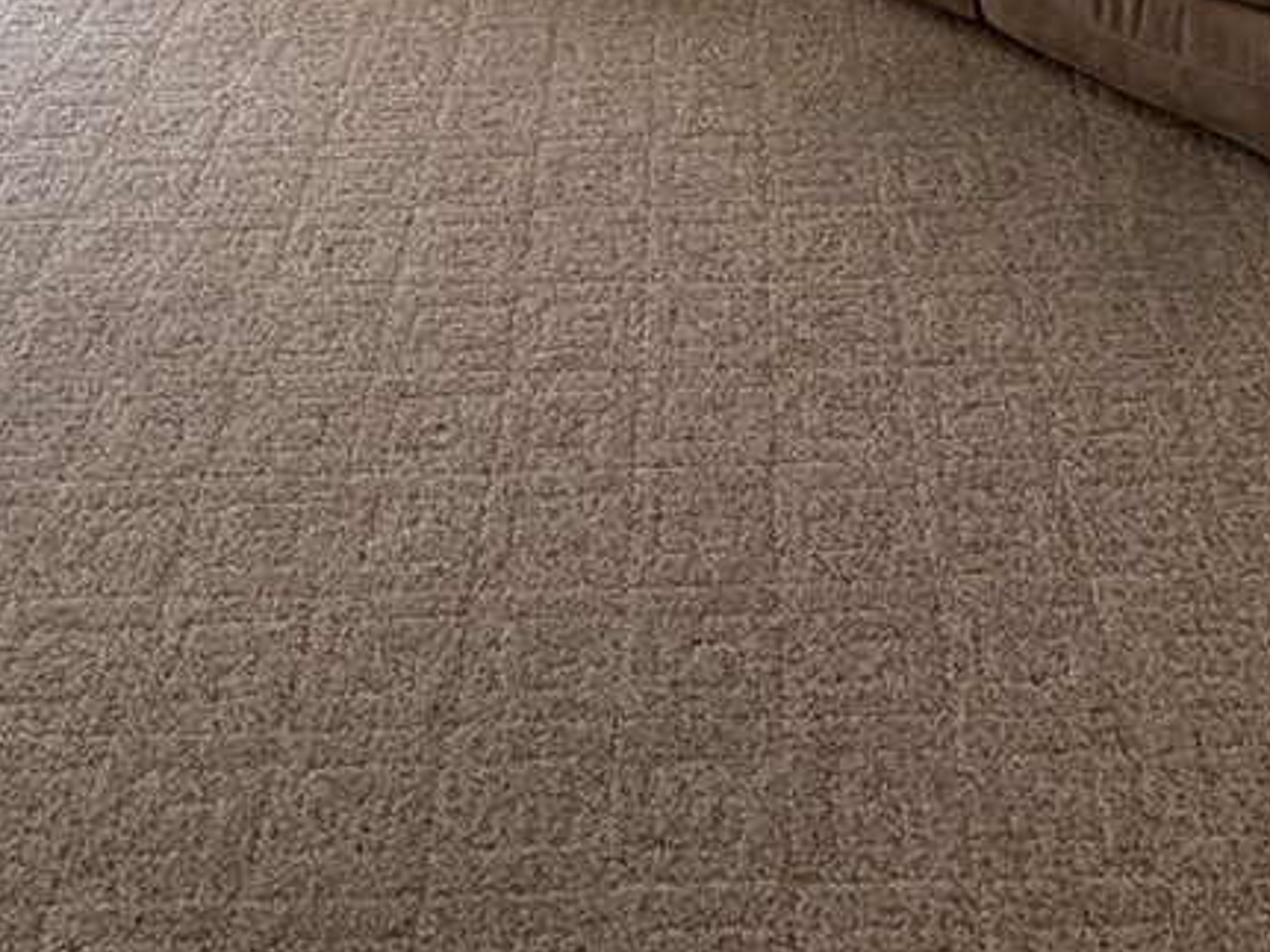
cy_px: -669
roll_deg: +0.8
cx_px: 675
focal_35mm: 52
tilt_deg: -7.8
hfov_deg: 36.8
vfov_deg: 21.0
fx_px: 1907
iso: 250
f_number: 2.2
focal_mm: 2.22
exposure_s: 1/120
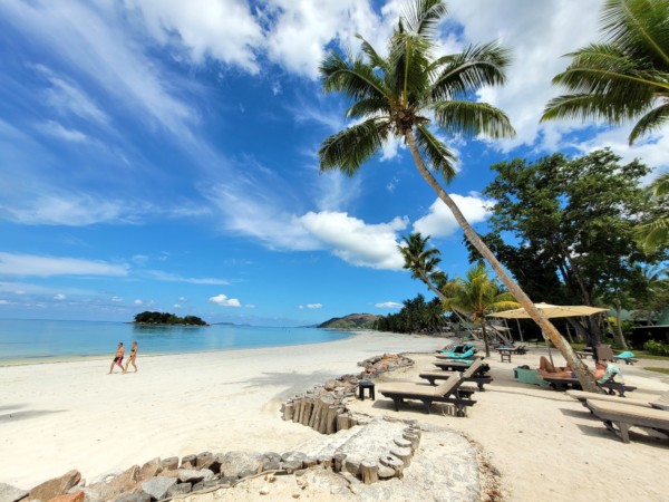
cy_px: 251
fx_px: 251
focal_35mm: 13
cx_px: 334
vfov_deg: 89.9
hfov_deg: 106.2
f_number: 2.2
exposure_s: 1/2500
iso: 40
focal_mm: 1.74
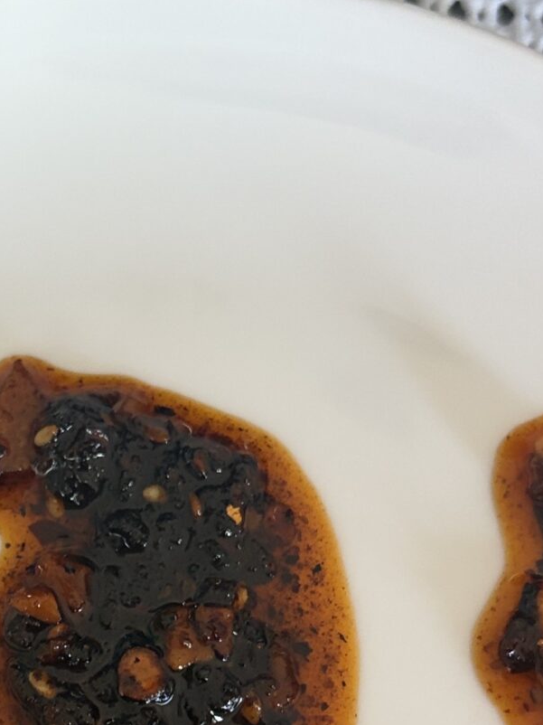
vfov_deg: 23.1
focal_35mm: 83
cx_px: 128
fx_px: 1737
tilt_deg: -75.0
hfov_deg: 17.7
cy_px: 620
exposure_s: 1/60
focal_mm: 5.96
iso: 250
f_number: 1.6
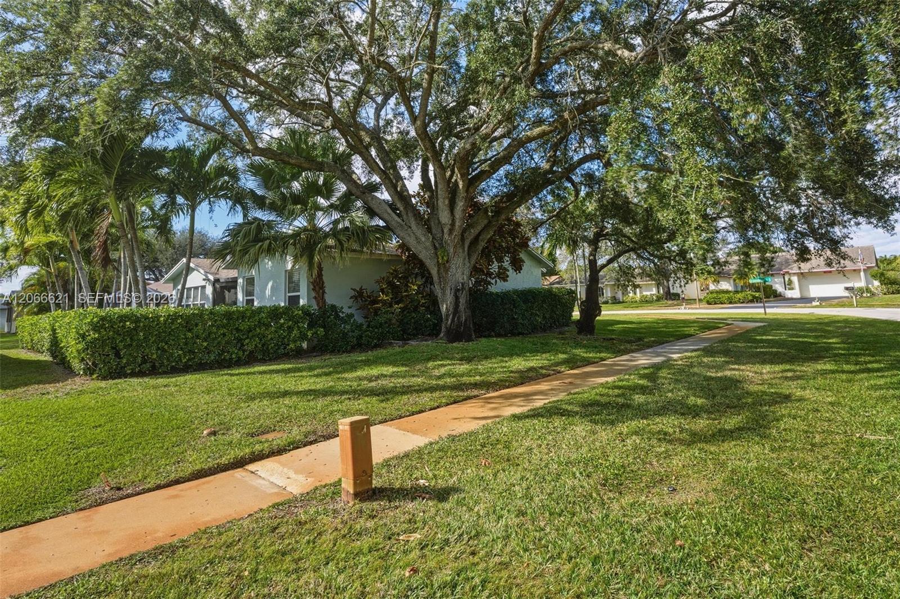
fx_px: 425
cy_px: 300
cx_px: 450
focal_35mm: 17
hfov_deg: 93.3
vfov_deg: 70.4
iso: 100
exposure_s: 1/400
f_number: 8
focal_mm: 17
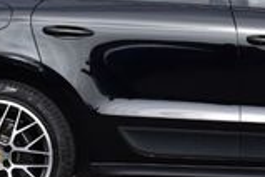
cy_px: 73
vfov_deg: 7.3
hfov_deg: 10.9
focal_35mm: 187
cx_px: 275
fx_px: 1377
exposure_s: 1/500
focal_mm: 31
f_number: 11
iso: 400
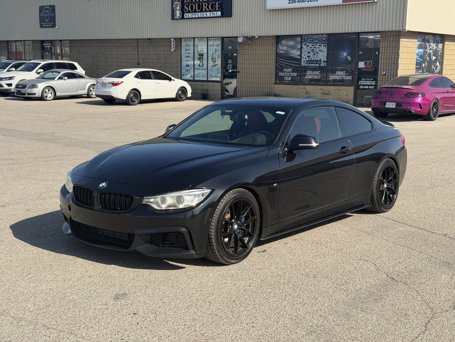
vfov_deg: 30.3
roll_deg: -0.8
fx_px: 631
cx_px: 228
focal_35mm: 48
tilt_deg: -10.4
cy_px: 171
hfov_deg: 39.7
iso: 80
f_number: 1.78
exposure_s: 1/4878
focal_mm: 6.76
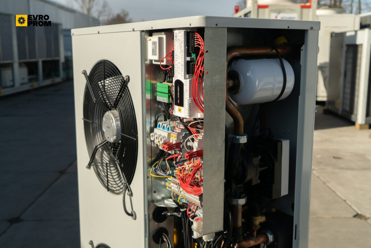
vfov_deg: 34.2
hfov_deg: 49.5
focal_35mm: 39
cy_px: 124
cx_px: 186
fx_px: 402
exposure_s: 1/800
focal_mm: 39
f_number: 5.6
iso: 250
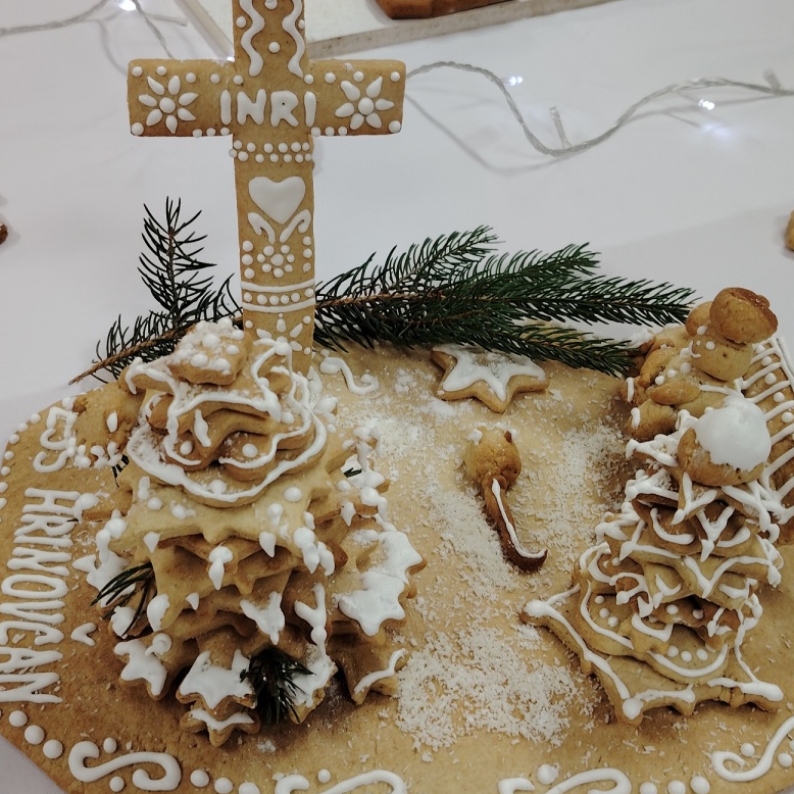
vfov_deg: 37.5
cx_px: 378
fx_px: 1168
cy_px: 382
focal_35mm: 45
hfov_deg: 37.5
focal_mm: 5.25
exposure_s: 1/50
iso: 353
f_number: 1.75
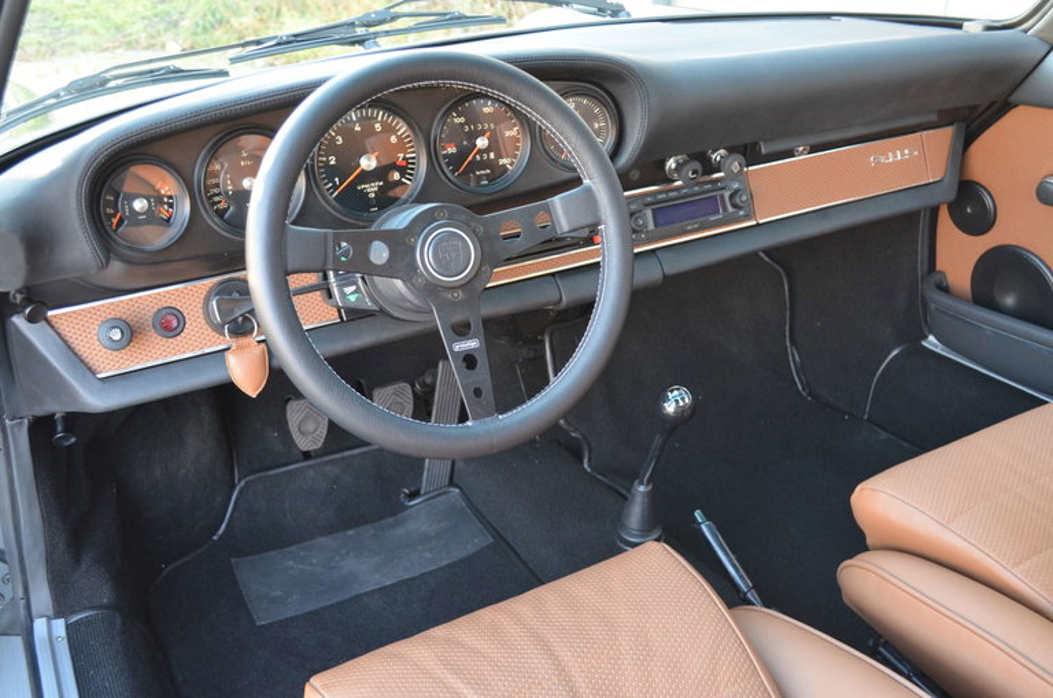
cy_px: 349
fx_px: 1051
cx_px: 526
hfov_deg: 53.2
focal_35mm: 36
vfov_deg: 36.7
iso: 800
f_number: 4
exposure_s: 1/40
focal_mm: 24
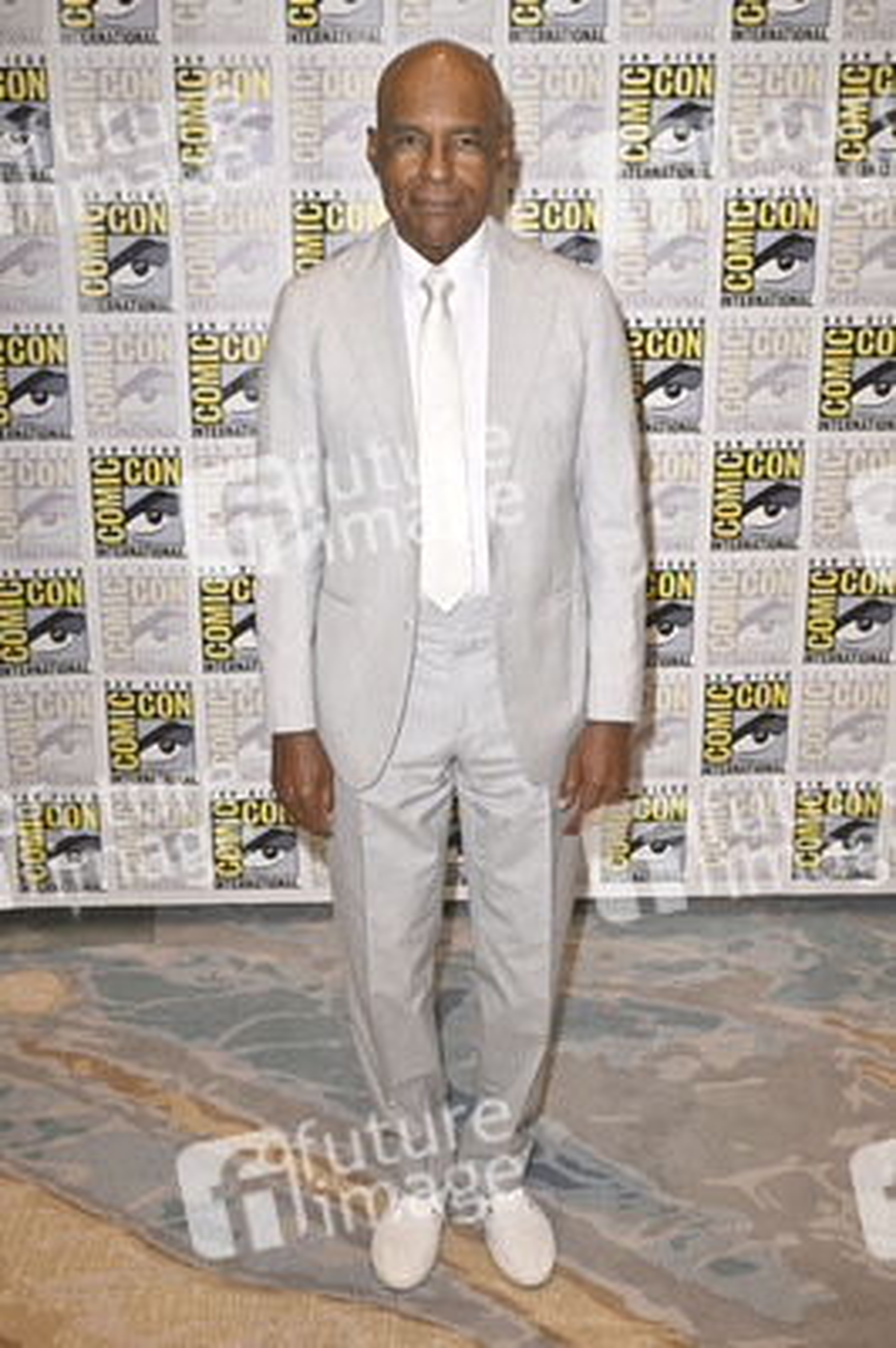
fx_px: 1309
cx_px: 448
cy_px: 674
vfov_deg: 54.5
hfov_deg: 37.8
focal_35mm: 35
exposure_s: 1/250
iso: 2000
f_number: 6.3
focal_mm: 35
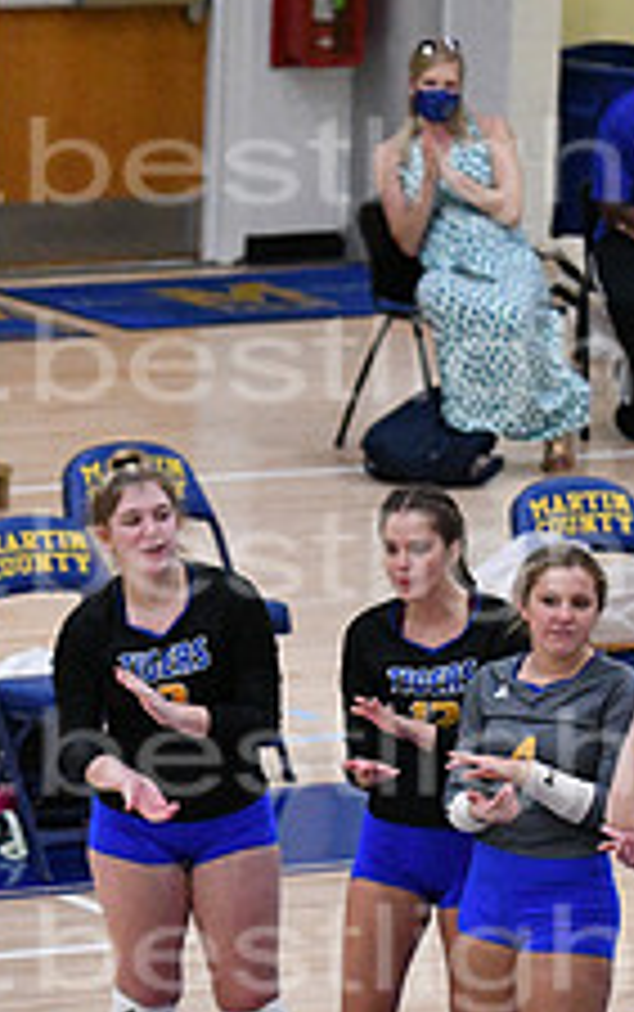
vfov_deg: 5.1
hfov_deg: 3.2
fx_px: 11404
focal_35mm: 413
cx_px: 634
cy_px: 861
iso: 6400
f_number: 3.2
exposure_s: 1/1250
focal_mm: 105
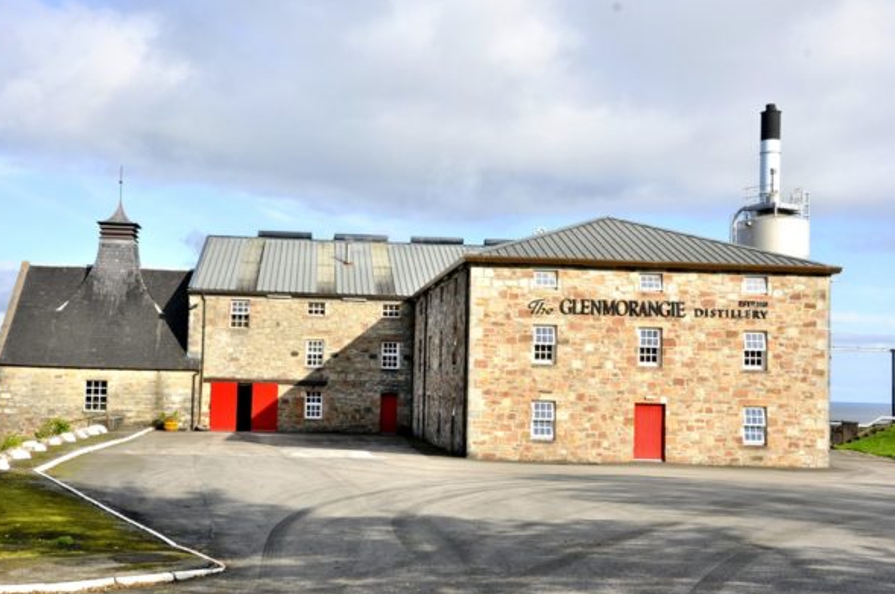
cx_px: 421
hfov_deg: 39.2
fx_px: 1255
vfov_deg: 26.6
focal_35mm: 51
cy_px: 317
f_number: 14
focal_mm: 31
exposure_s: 1/100
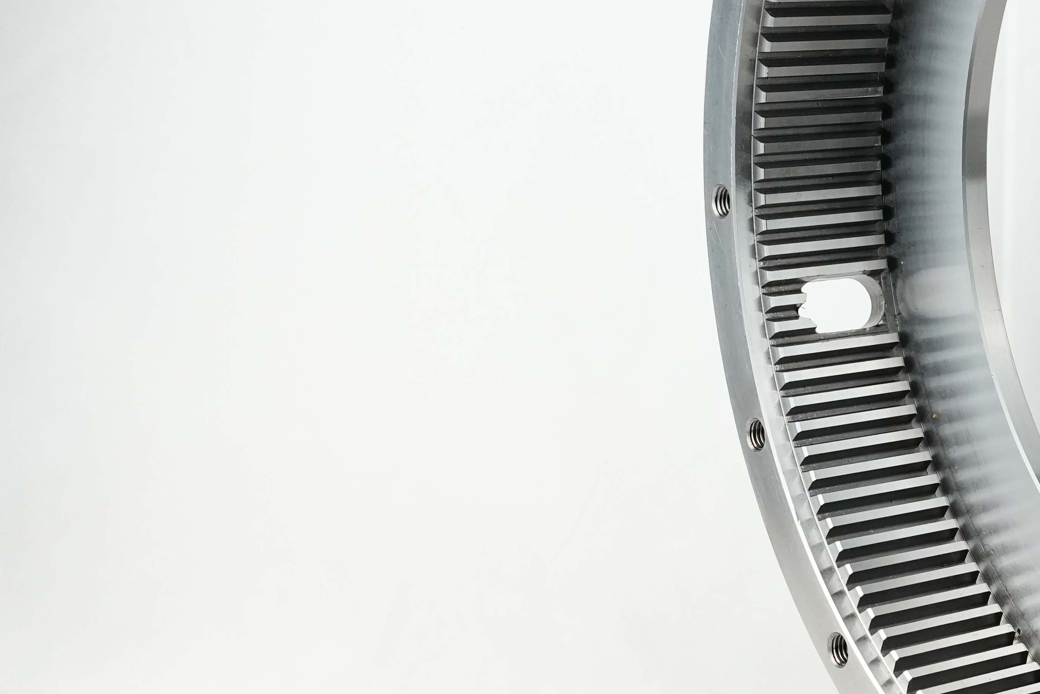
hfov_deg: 21.1
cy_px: 186
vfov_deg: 15.3
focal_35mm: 89
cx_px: 1287
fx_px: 2571
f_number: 9
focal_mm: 35
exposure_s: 1/640
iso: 2000
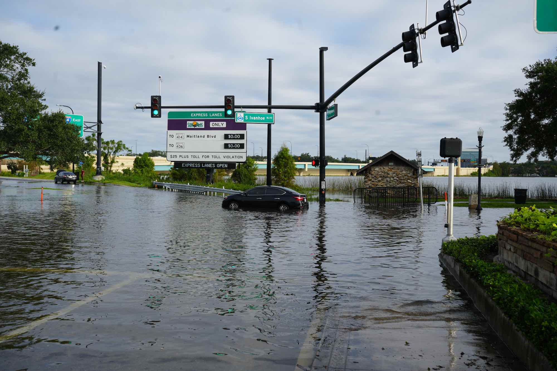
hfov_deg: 51.9
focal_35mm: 37
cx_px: 278
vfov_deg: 35.9
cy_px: 186
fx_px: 572
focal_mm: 37
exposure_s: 1/125
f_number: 8
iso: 100
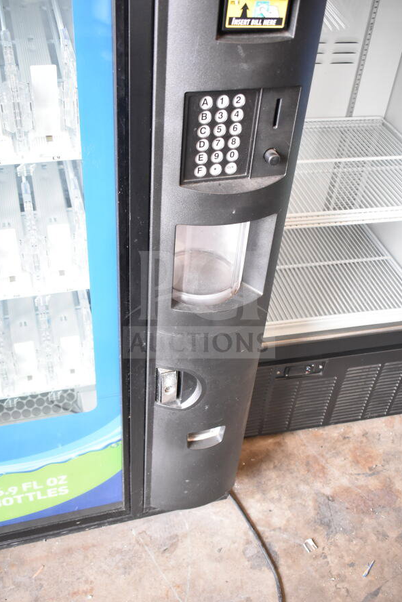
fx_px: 594
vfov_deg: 53.7
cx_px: 199
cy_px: 304
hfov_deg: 37.4
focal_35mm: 36
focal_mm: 23
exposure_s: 1/60
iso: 1600
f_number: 4
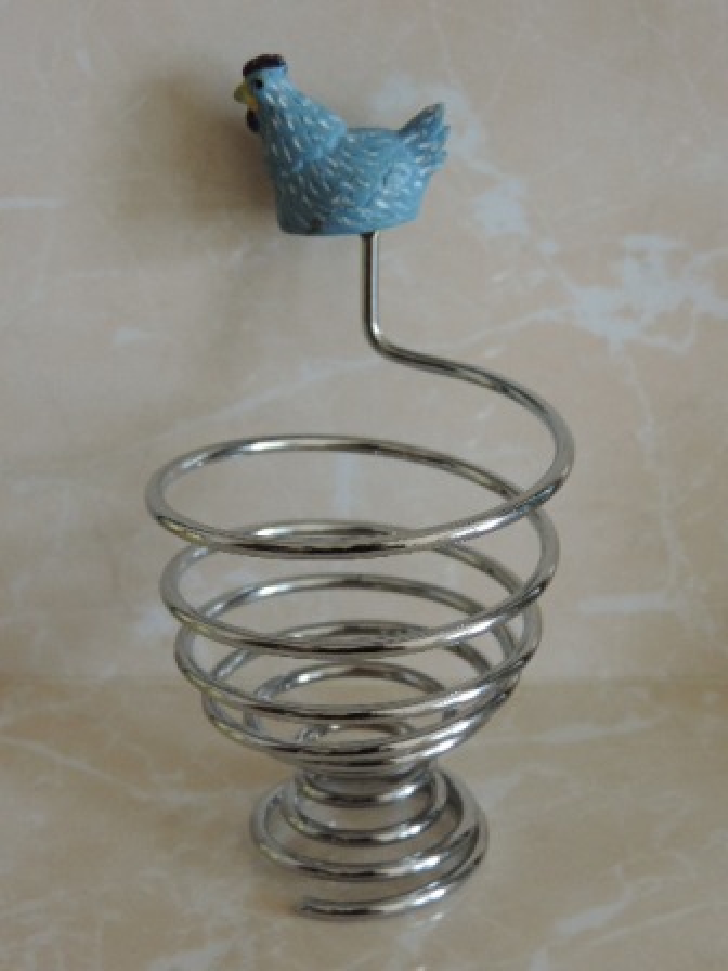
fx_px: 1682
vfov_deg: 32.2
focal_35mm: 60
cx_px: 364
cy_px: 486
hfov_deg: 24.4
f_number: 3.7
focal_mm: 10.7
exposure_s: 1/60
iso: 320
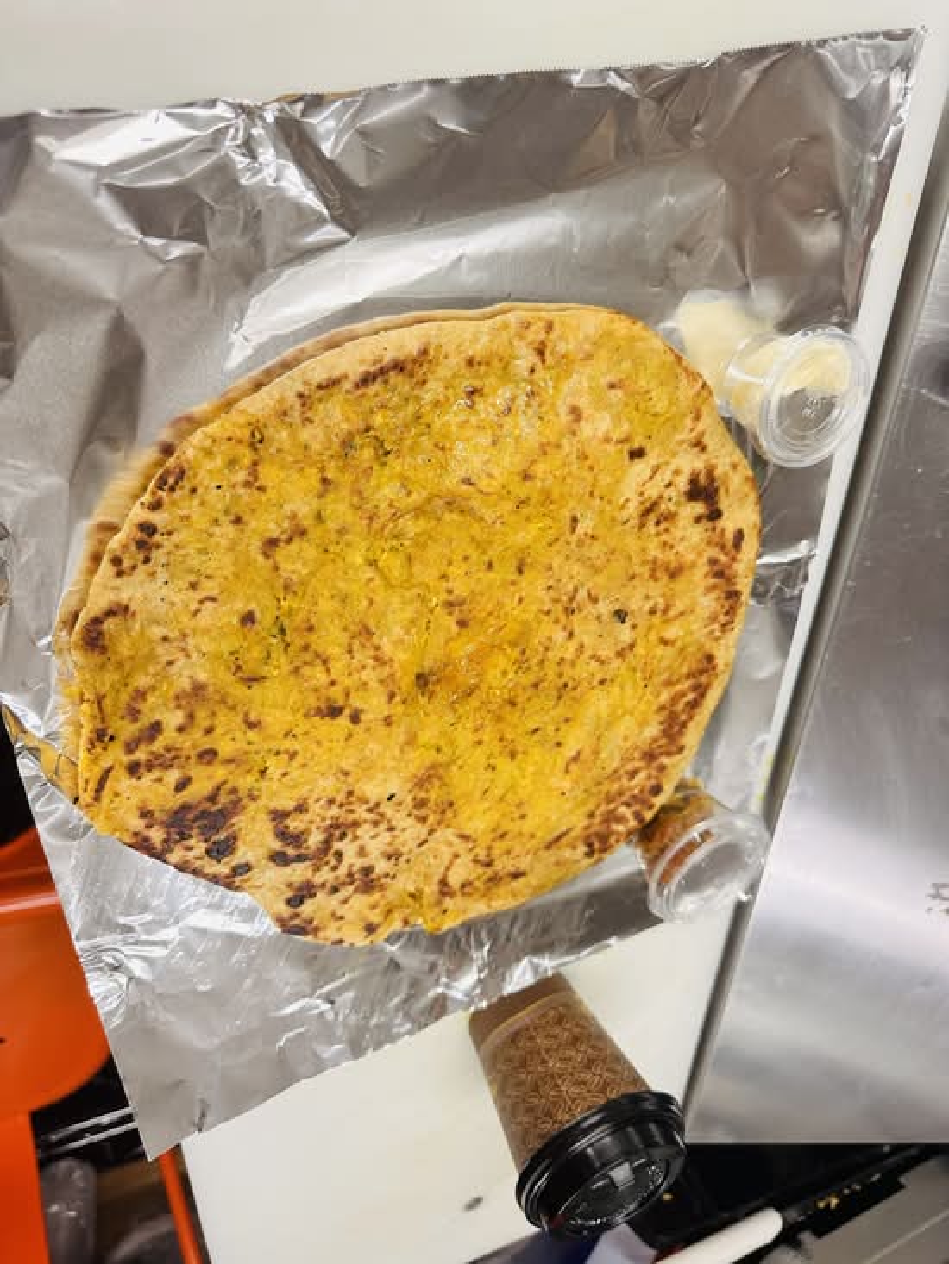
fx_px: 877
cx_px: 474
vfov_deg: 71.6
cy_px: 632
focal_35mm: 24
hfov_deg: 56.8
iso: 125
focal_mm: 6.86
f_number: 1.78
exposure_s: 1/60
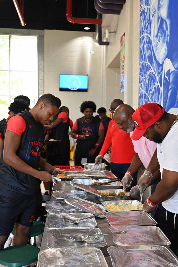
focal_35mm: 35
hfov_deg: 37.8
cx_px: 89
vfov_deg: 54.5
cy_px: 134
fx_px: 260
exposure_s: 1/125
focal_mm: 35
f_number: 4
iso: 1400
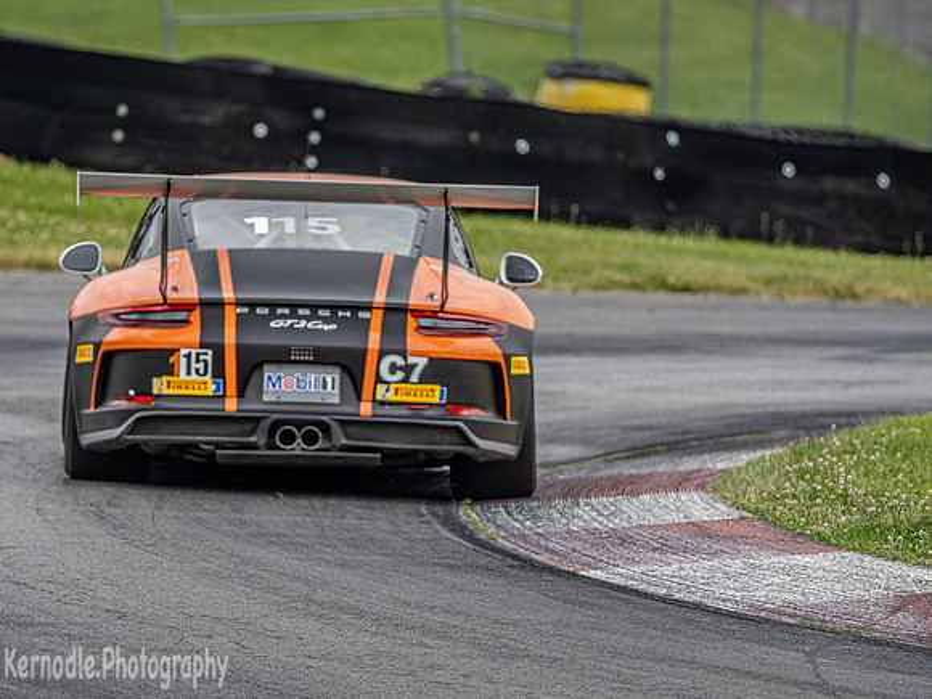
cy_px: 350
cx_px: 466
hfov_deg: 3.3
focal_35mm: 601
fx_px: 16181
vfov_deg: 2.5
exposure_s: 1/320
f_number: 4
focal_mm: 300
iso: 320
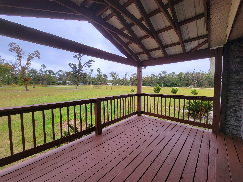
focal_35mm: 13
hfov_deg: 106.2
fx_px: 91
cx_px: 122
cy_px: 91
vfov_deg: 89.9
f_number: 2.2
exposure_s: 1/323
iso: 50
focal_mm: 2.2
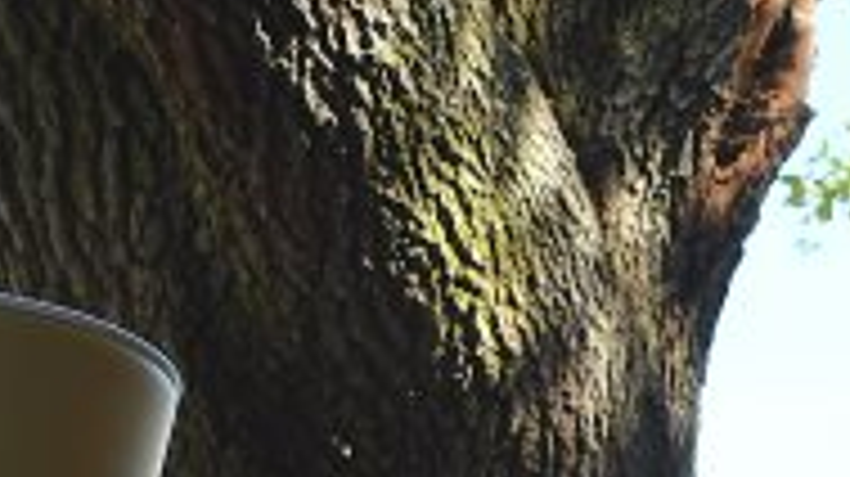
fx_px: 4077
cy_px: 1854
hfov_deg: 11.8
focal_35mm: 181
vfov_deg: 5.8
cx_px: 863
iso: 100
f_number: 5
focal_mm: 23
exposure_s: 1/100
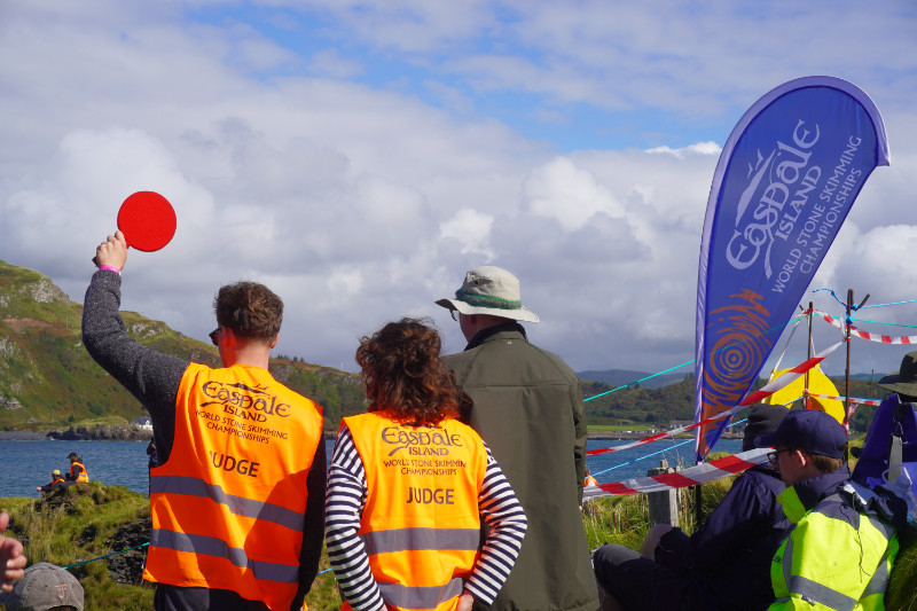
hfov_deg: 34.2
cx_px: 458
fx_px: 1490
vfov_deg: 23.2
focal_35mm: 58
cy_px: 306
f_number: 11
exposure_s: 1/200
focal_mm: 39
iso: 100
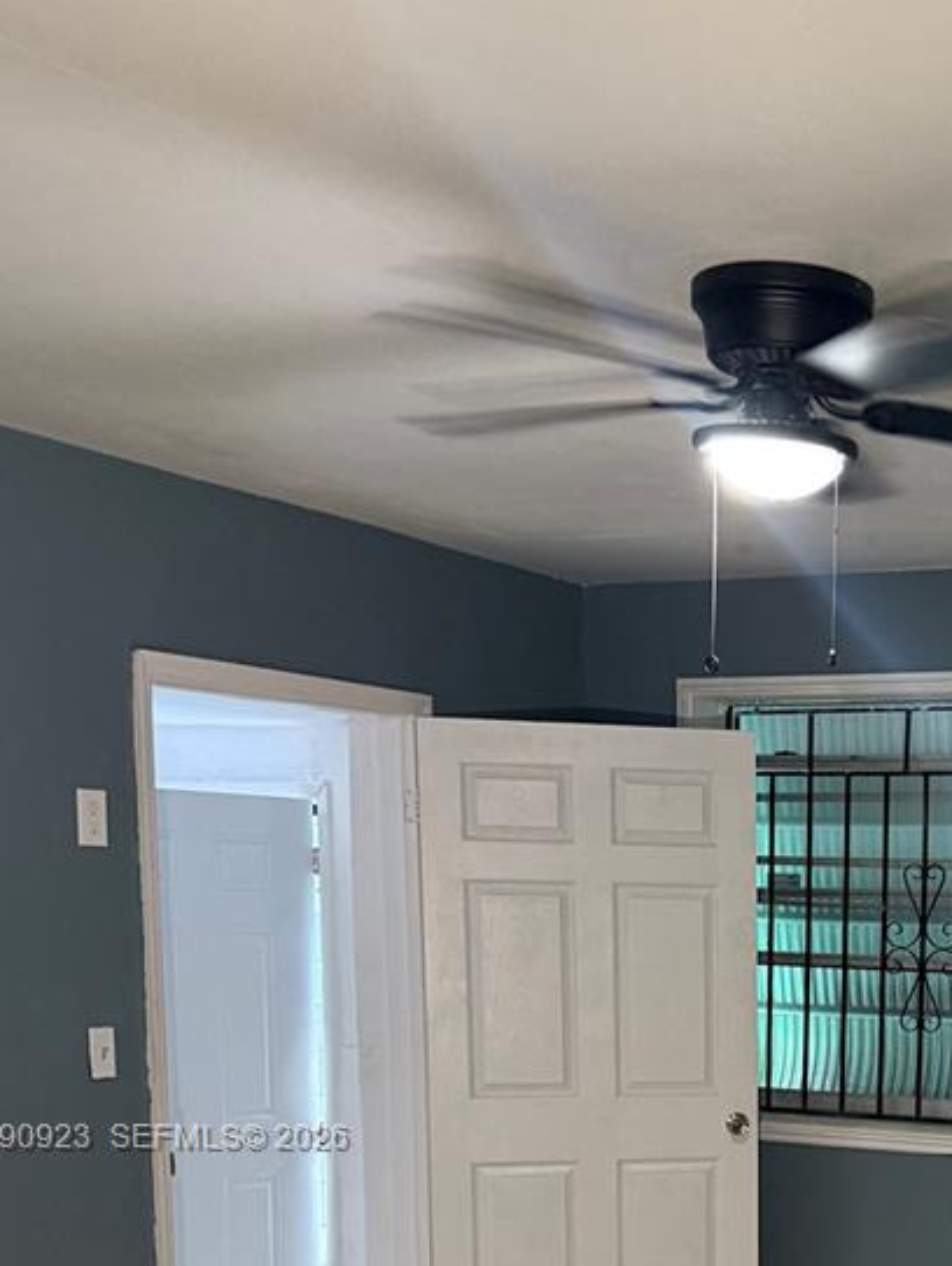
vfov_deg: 34.2
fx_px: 1941
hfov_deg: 26.0
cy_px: 1140
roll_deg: -0.7
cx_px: 966
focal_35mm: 53
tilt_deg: -8.8
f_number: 1.78
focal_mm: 6.76
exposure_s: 1/60
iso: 400
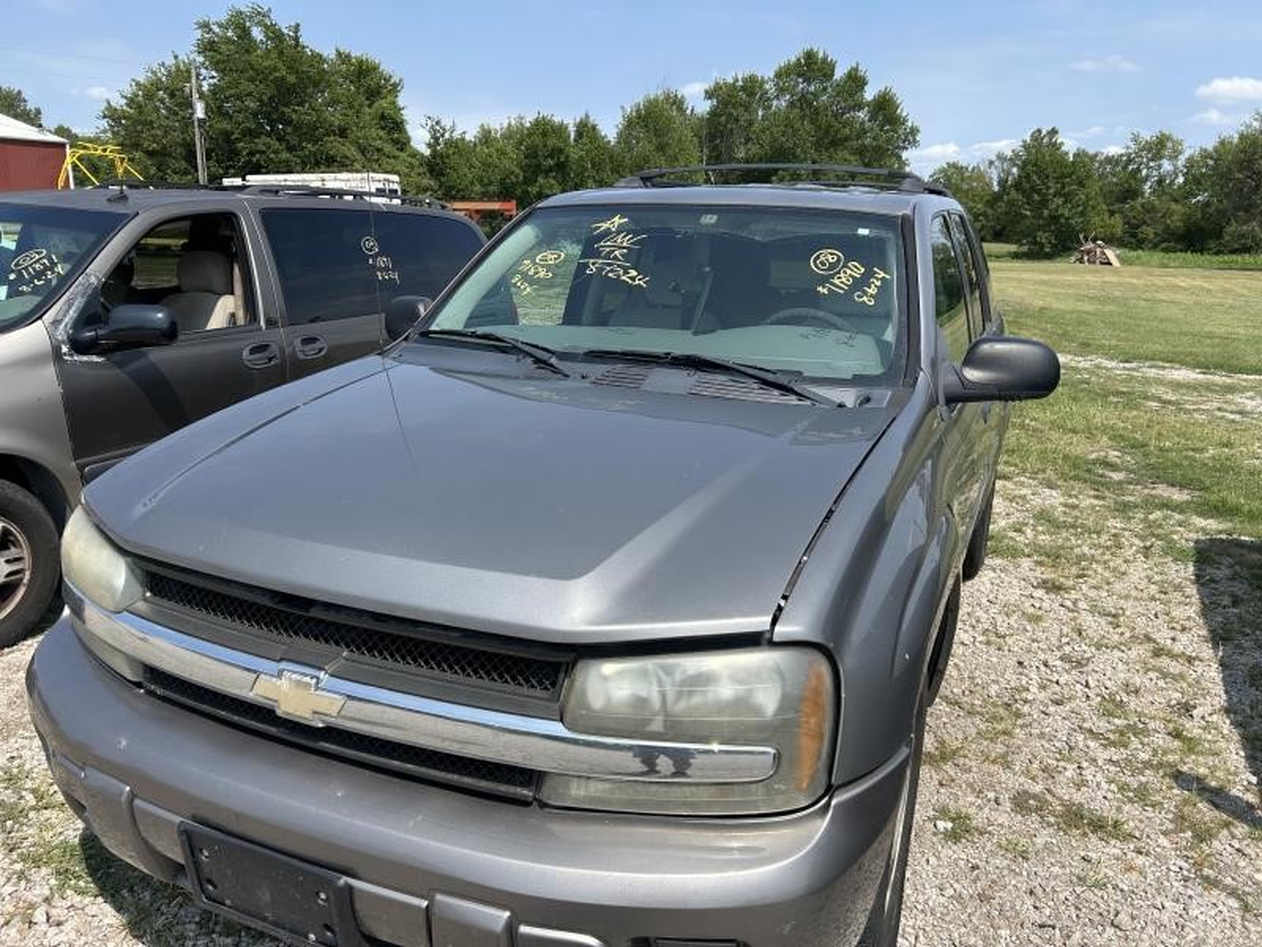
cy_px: 474
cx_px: 631
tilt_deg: -9.4
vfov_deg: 53.1
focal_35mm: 26
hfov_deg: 67.3
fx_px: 948
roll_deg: +1.1
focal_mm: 5.7
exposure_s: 1/3571
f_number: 1.5
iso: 50
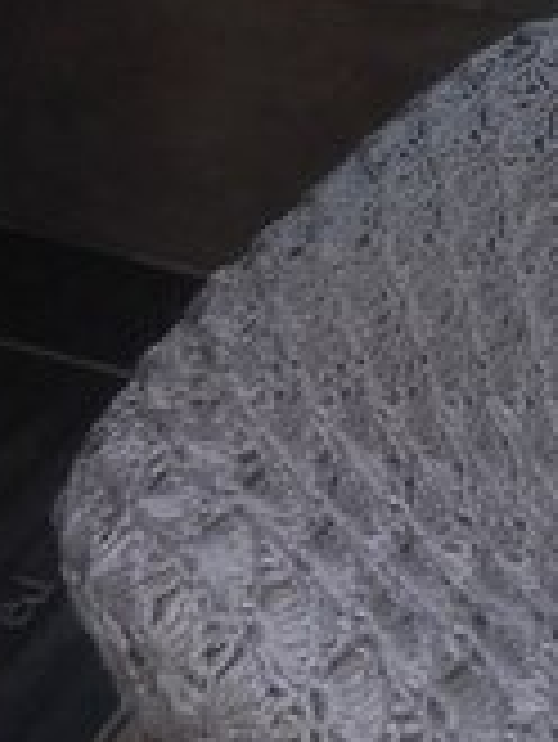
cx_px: 702
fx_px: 2125
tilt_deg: -26.2
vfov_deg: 18.4
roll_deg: -3.4
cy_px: -225
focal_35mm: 99
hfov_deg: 14.4
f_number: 2.4
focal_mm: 4.12
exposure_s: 1/30
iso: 50
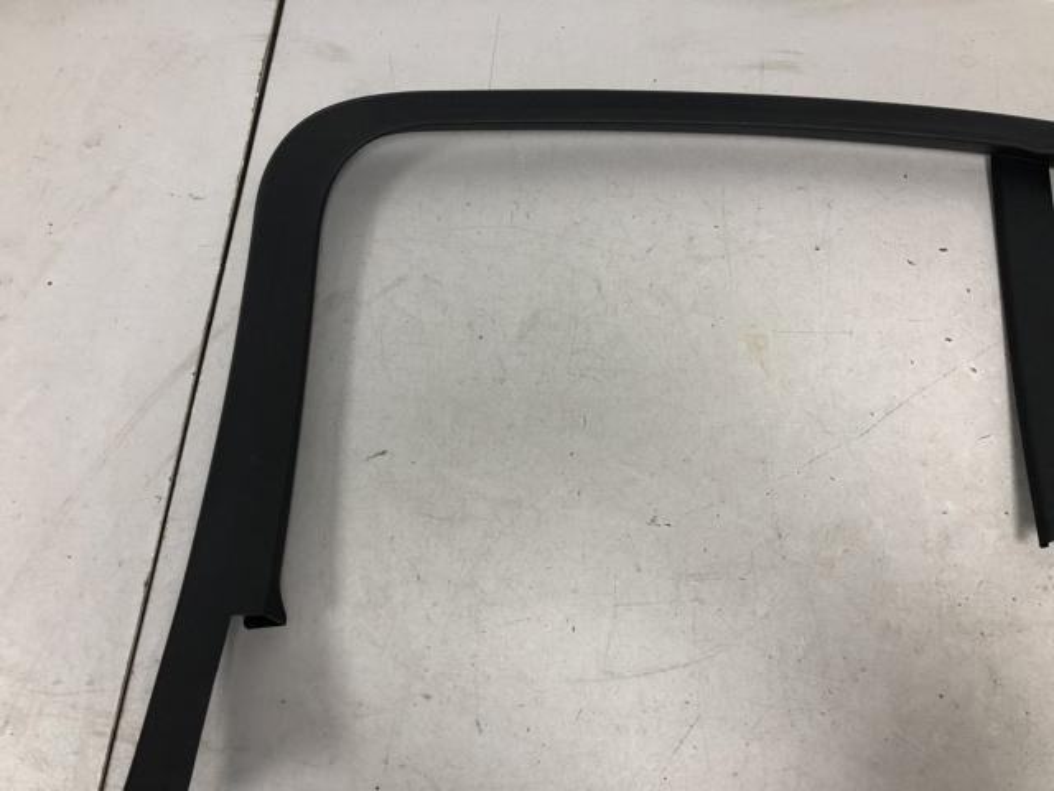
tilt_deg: -71.0
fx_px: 853
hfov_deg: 63.4
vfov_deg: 49.7
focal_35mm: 28
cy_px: 396
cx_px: 527
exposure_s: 1/33
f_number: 1.8
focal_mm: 4
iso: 40
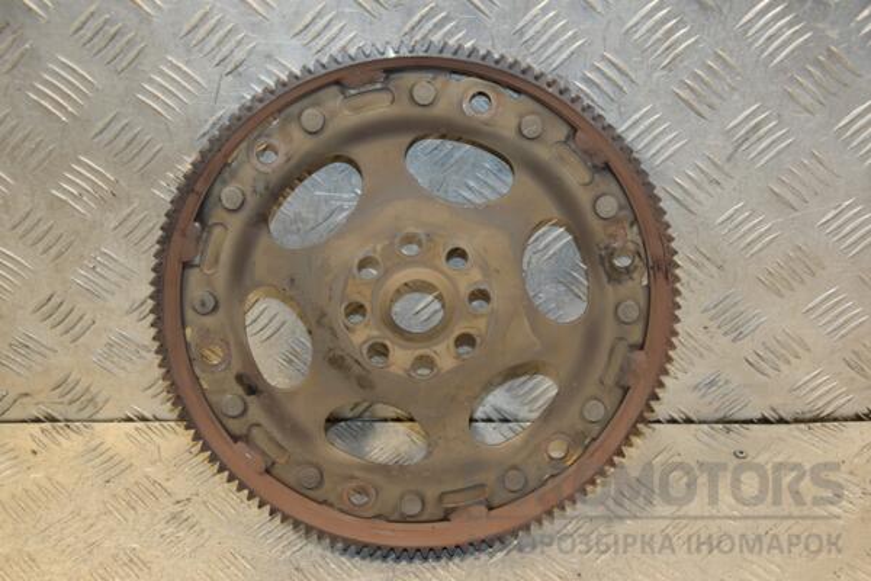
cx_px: 436
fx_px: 1270
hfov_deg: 37.9
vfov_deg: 25.8
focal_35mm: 52
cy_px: 290
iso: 800
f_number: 5
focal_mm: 35
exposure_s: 1/125
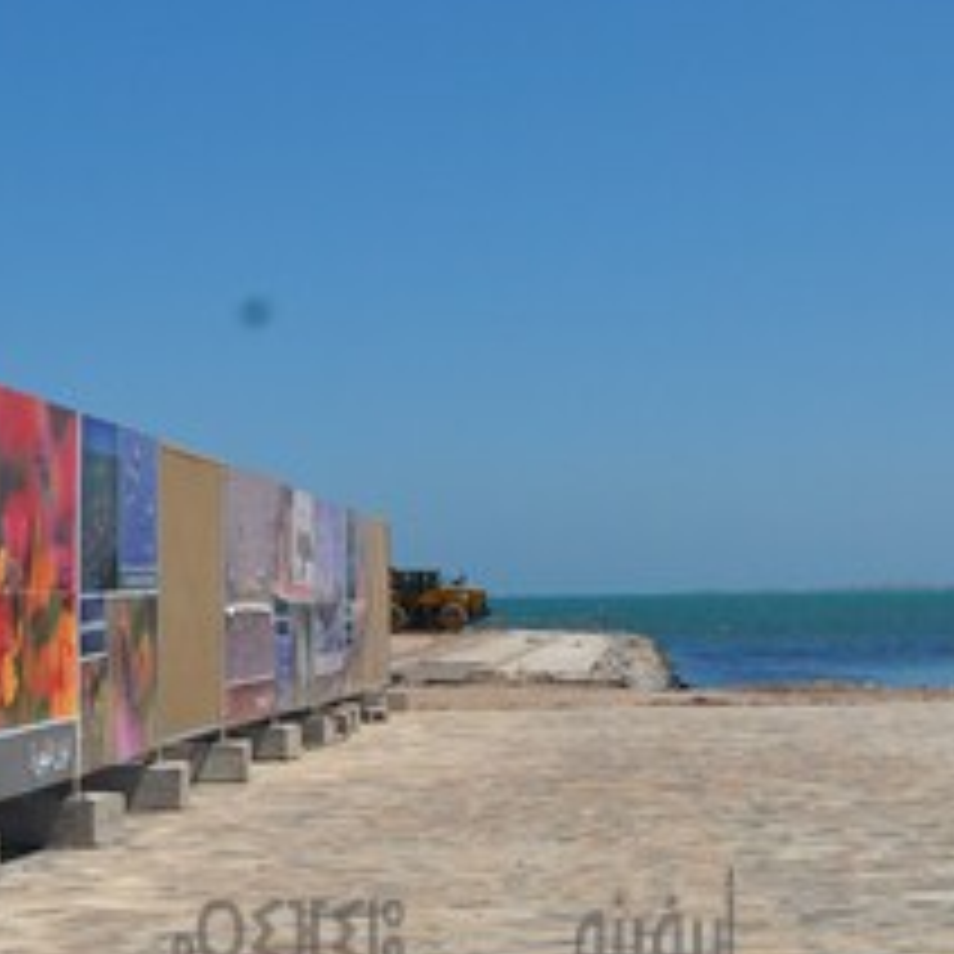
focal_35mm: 77
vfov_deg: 22.4
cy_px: 295
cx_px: 454
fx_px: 2401
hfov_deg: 22.5
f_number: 11
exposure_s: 1/500
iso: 200
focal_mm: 20
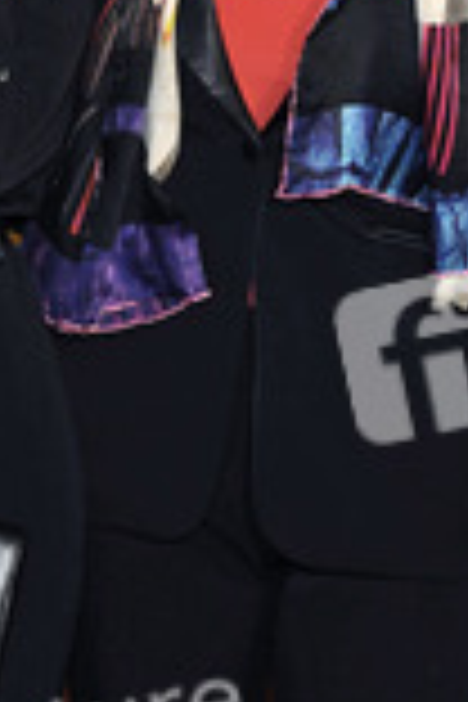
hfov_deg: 8.6
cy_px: 112
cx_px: 160
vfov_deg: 12.8
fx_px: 3100
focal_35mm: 159
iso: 800
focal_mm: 62
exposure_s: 1/250
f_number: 5.6
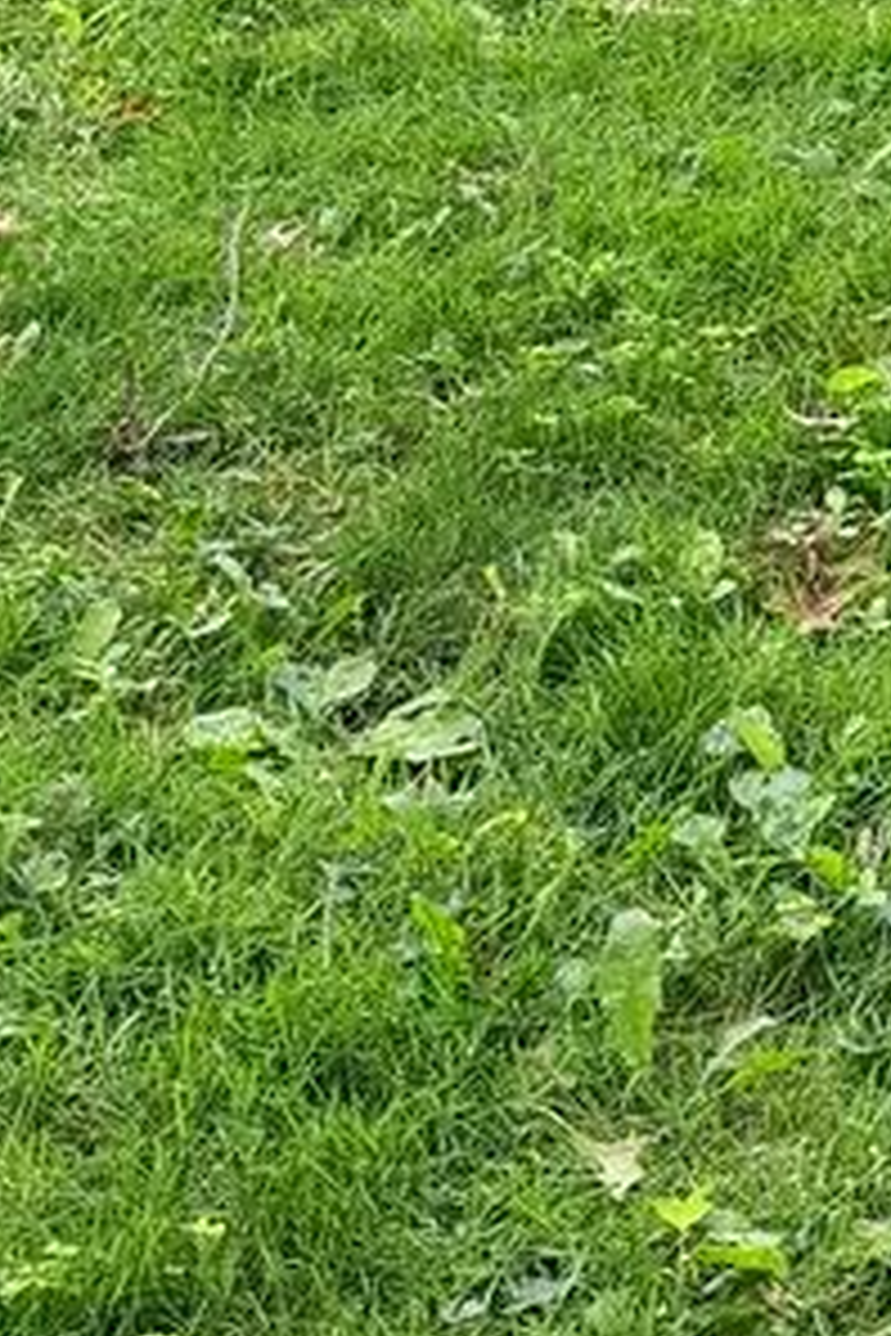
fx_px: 4677
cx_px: 1501
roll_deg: +0.6
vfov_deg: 14.7
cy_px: -882
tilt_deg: -11.6
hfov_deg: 10.4
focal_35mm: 126
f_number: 1.78
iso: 80
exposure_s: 1/329
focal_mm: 6.76
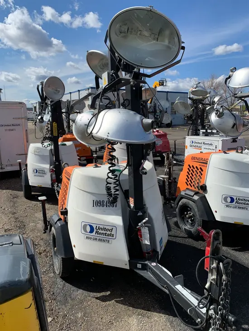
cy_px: 166
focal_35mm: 26
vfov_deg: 67.3
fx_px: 249
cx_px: 124
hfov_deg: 53.1
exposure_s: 1/2833
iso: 25
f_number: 1.8
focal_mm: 4.25
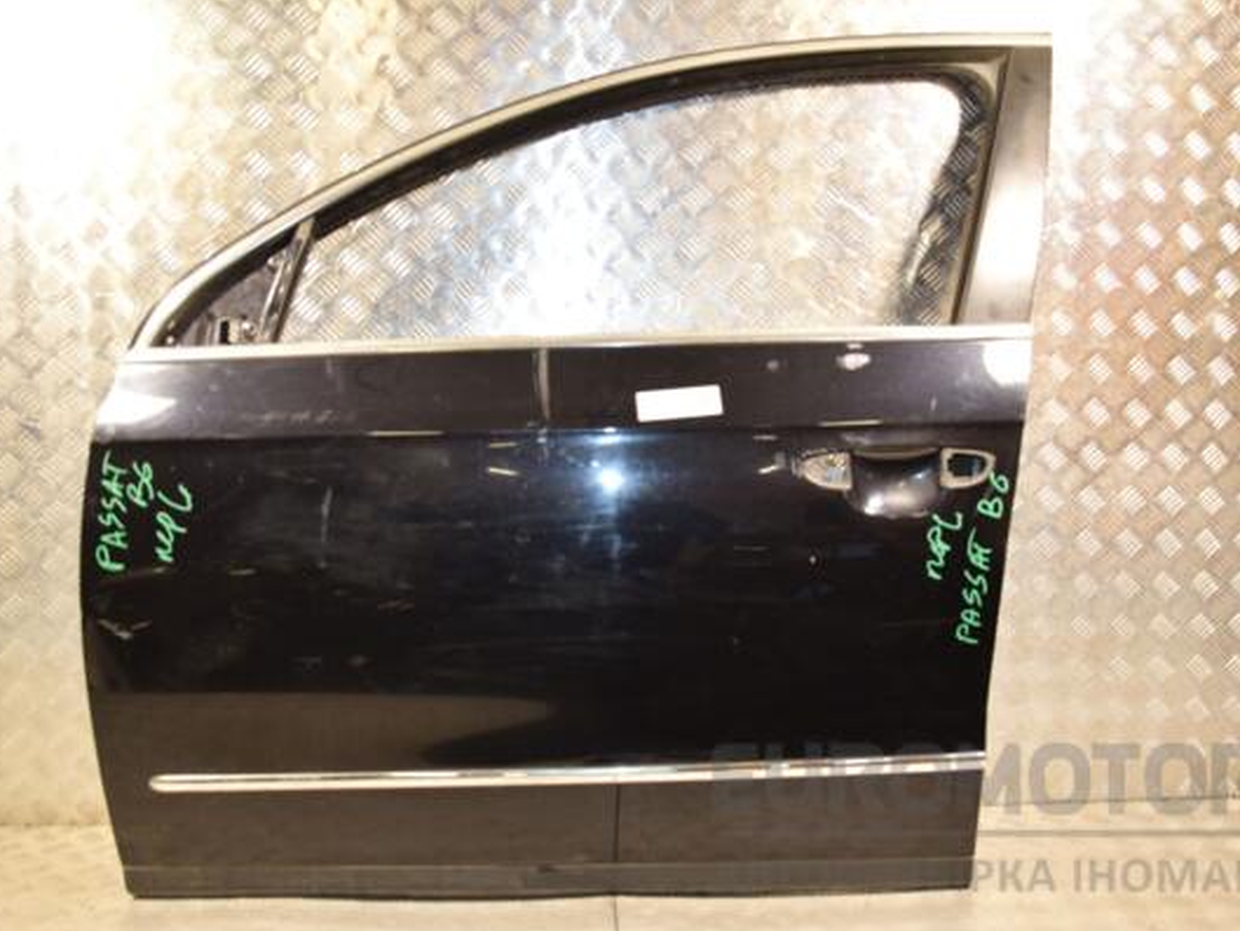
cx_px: 668
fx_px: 1290
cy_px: 467
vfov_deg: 39.7
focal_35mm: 36
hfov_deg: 51.3
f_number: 5
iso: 800
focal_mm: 22
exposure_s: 1/160
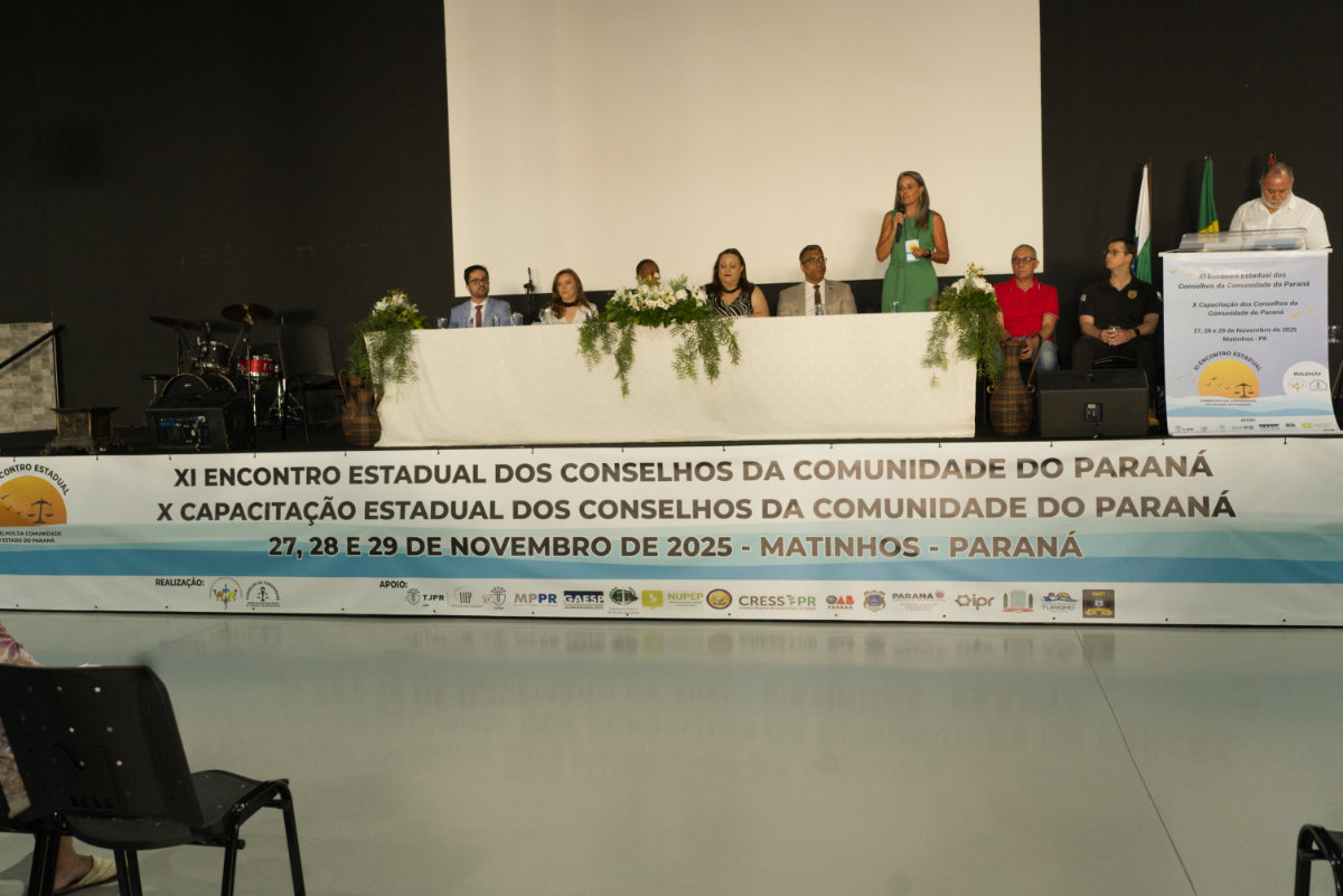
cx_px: 672
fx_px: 1306
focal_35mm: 35
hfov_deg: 54.4
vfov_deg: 37.9
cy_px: 448
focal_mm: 35
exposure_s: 1/100
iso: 4000
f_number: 4
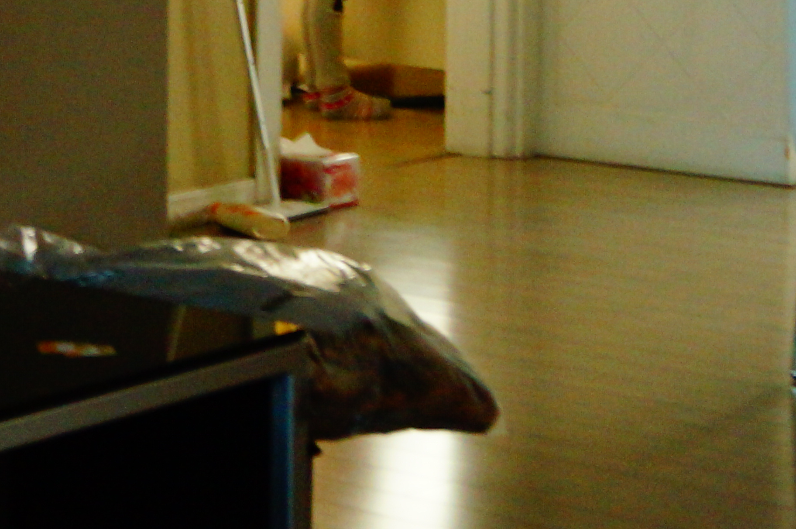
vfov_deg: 9.5
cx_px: 99
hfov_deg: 14.4
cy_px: -117
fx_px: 3122
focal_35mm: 141
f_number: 5
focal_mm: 35
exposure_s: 1/60
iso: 2500
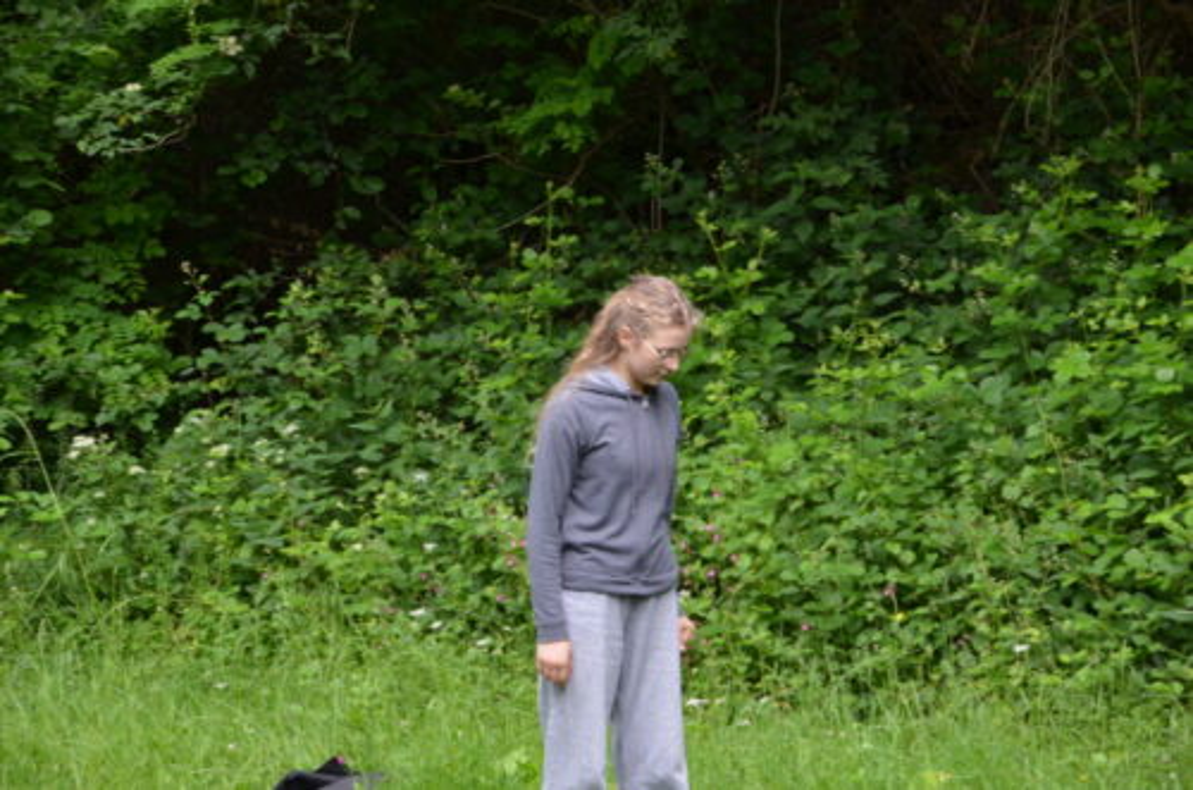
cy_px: 395
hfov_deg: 13.7
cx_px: 596
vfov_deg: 9.1
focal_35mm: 150
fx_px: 4960
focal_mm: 100
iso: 200
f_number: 6
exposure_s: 1/160
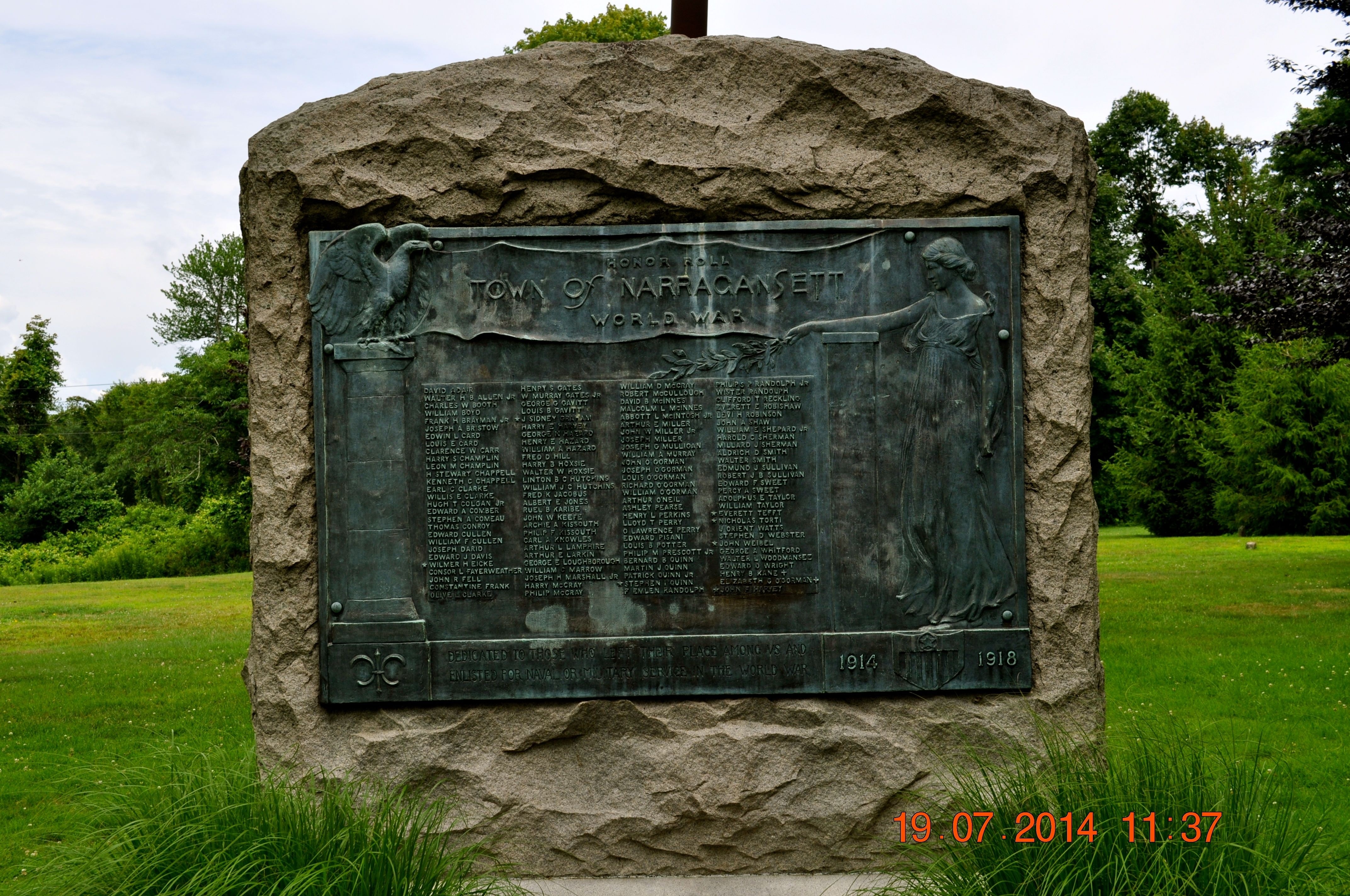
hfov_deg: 49.6
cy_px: 448
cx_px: 675
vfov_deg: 34.1
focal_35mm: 39
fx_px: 1461
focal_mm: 26
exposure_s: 1/250
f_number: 8
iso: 200
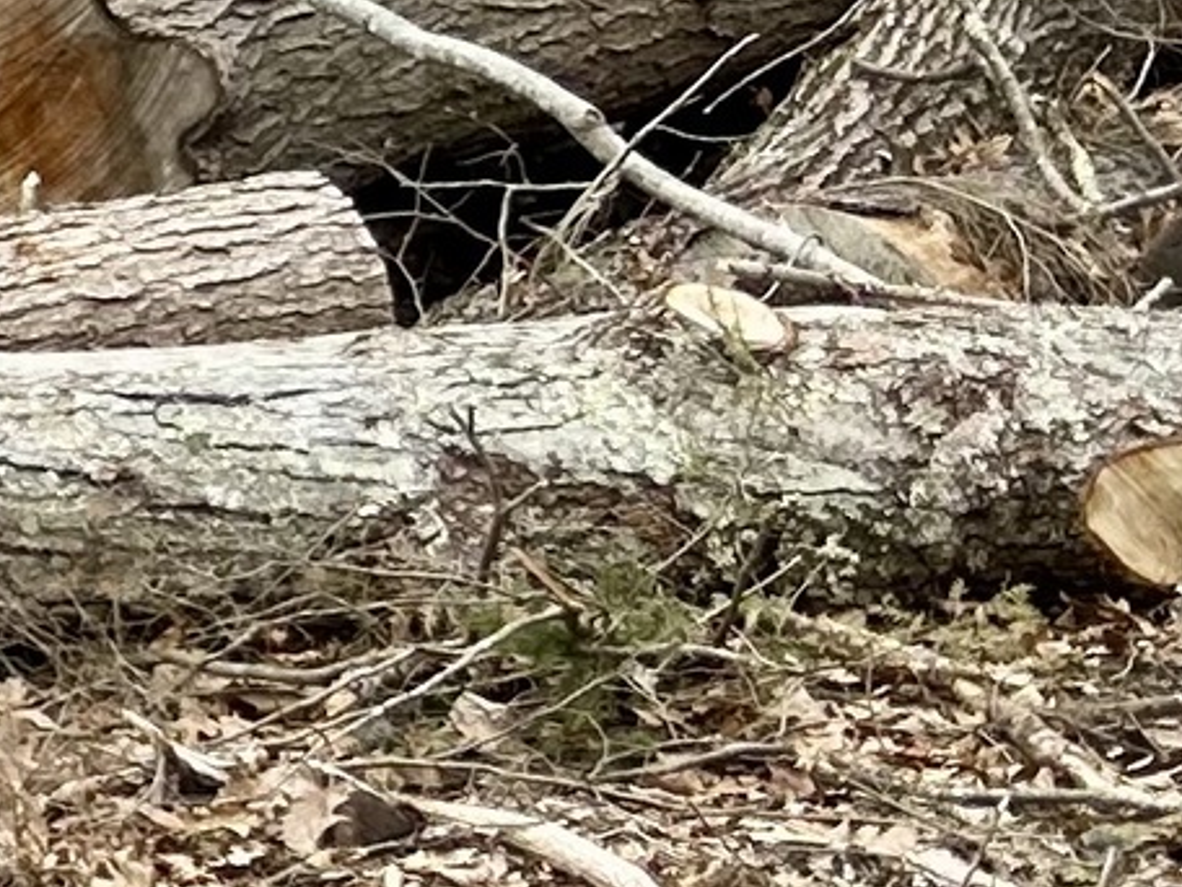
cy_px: -272
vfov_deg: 8.4
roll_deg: -2.5
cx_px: -2691
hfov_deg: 8.7
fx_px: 5976
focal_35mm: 175
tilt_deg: +3.4
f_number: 1.5
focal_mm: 5.7
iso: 50
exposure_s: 1/639
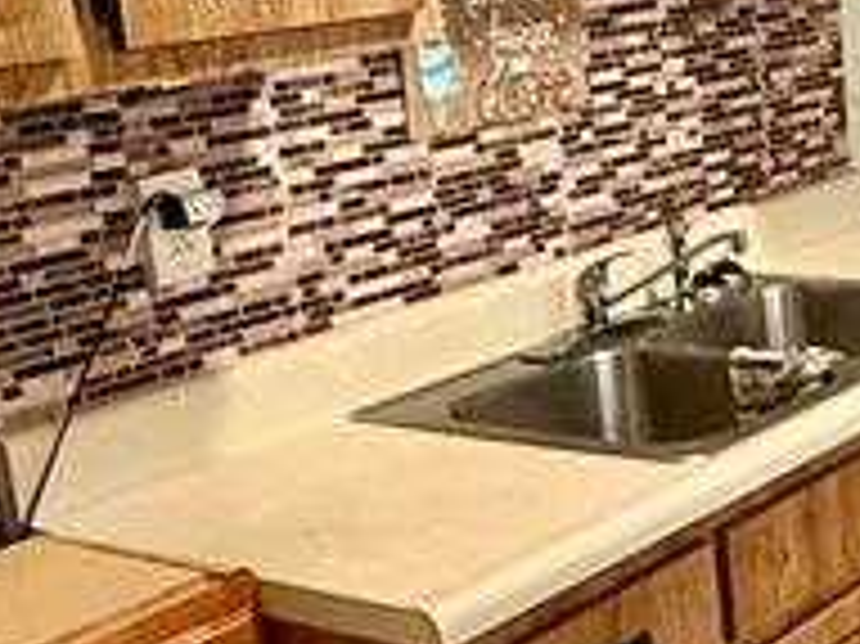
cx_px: 837
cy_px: 302
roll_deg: +4.2
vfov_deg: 19.6
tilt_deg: -12.2
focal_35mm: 75
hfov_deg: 24.9
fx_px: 1862
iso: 500
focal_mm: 2.22
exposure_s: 1/60
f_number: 2.2
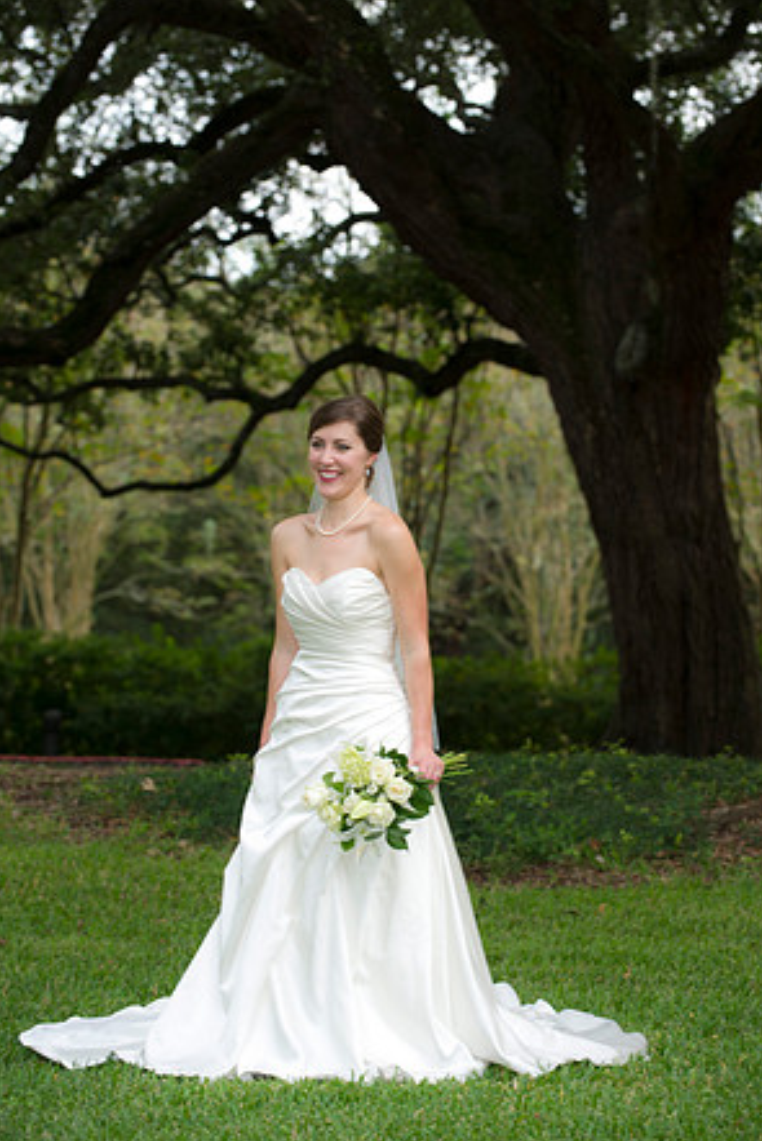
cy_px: 570
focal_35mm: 118
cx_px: 381
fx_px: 3743
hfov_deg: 11.6
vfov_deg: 17.3
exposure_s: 1/125
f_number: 4
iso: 400
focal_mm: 116
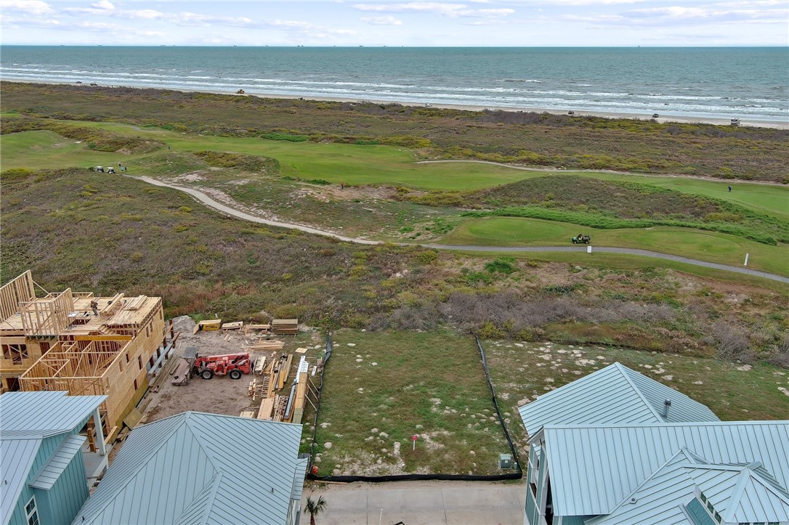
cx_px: 394
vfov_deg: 44.9
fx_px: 635
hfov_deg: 63.7
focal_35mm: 29
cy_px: 262
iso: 100
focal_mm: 10.57
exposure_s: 1/850
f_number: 2.8
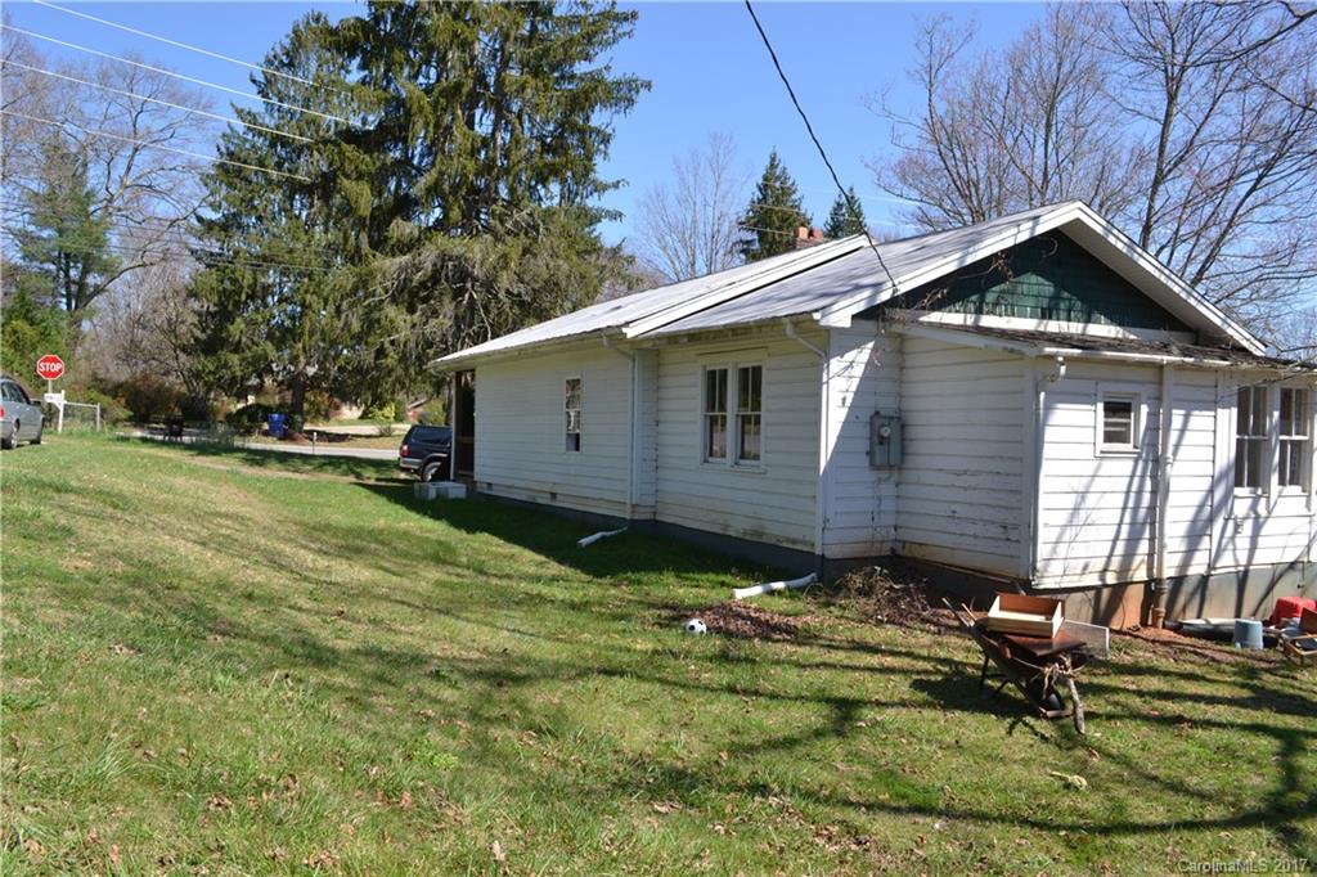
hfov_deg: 67.4
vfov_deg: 47.9
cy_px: 438
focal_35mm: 27
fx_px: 987
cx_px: 658
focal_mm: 18
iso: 100
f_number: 7.1
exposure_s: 1/160
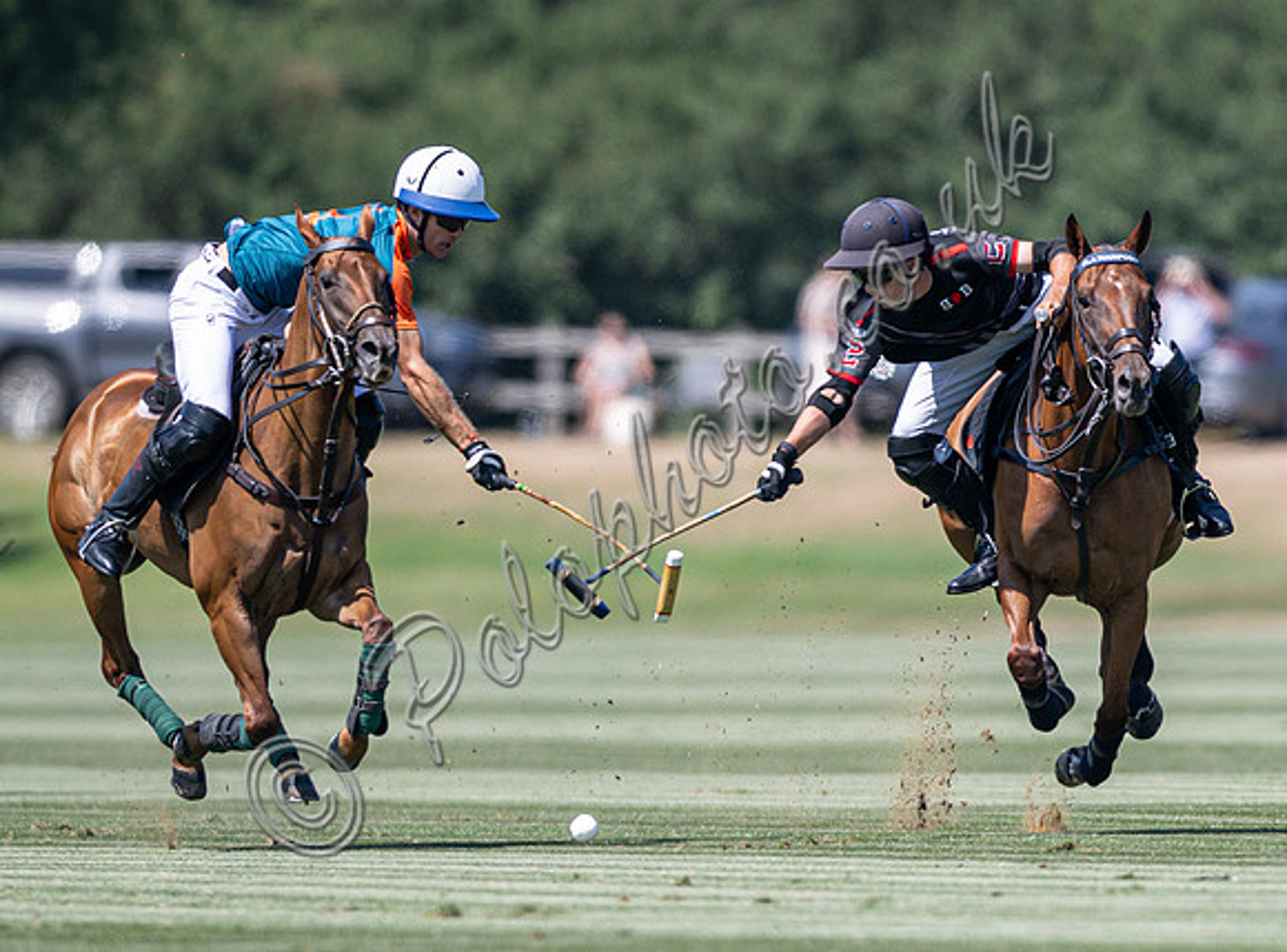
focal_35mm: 1069
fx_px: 39554
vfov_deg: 1.4
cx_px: 868
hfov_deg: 1.9
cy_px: 614
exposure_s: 1/3200
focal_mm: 400
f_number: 2.8
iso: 200
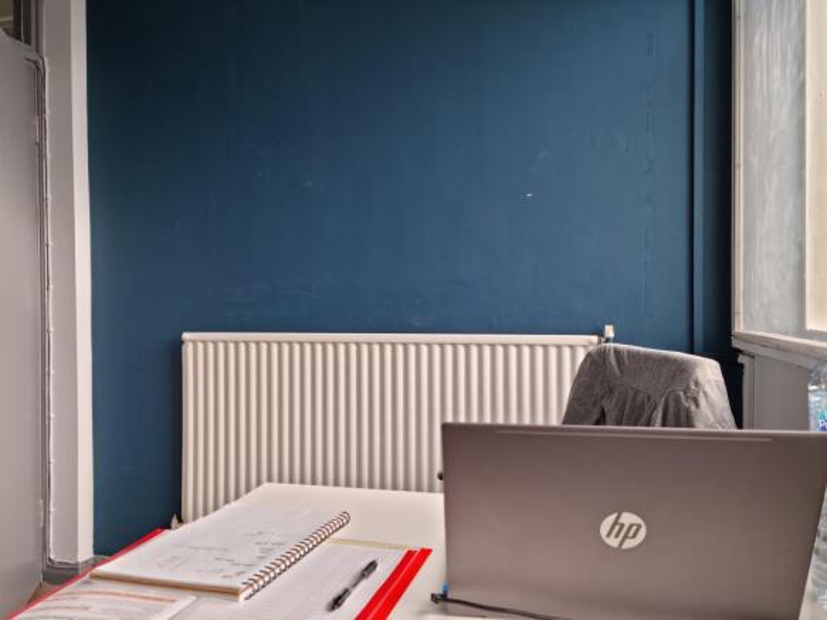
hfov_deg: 65.3
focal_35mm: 27
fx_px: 645
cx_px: 414
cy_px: 310
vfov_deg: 51.3
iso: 32
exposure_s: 1/50
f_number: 2
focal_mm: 5.9
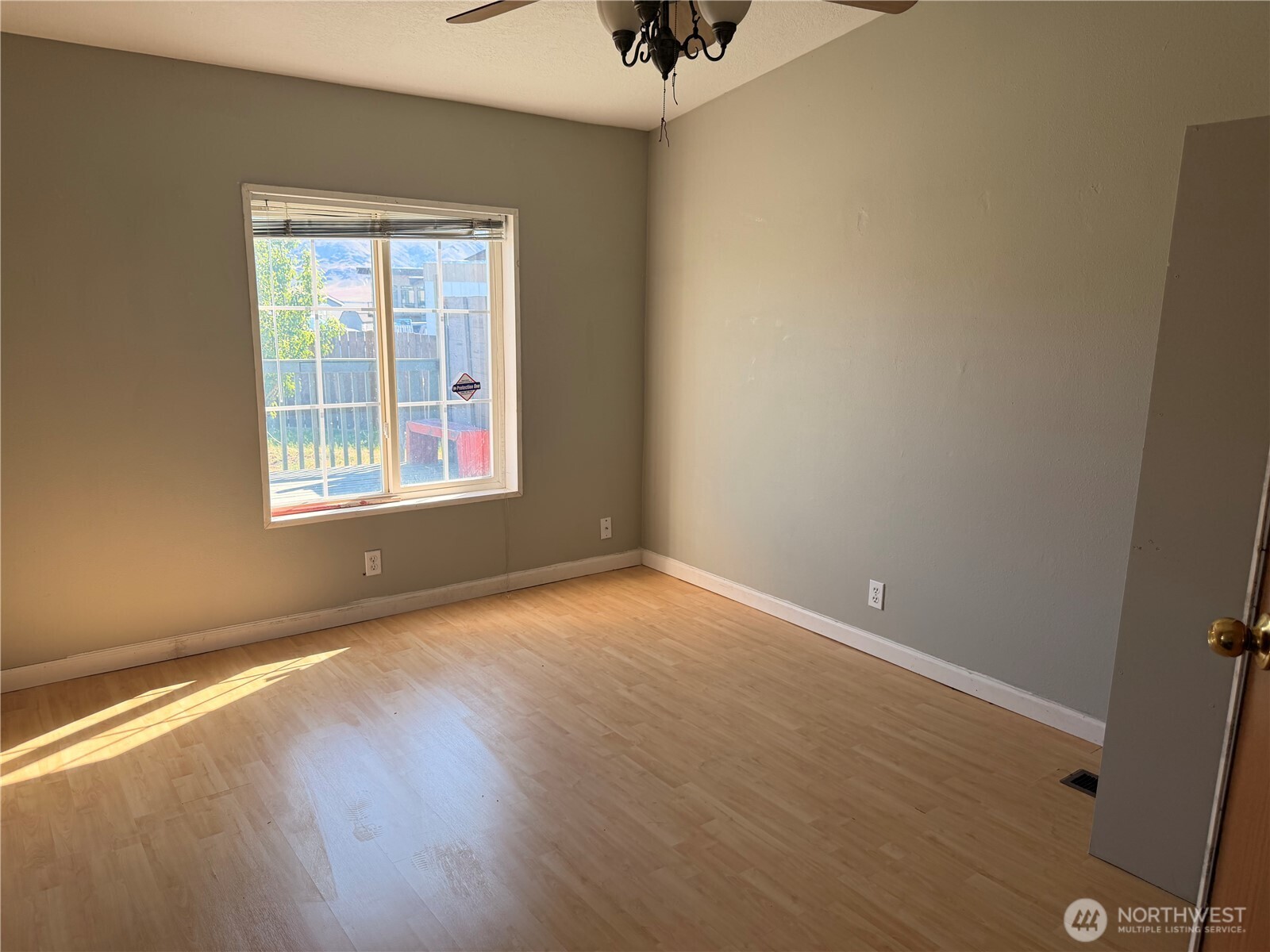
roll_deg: +1.8
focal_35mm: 24
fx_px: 881
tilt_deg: -12.3
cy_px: 476
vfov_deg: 56.8
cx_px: 635
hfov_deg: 71.6
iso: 100
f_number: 1.78
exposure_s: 1/385
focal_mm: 6.76
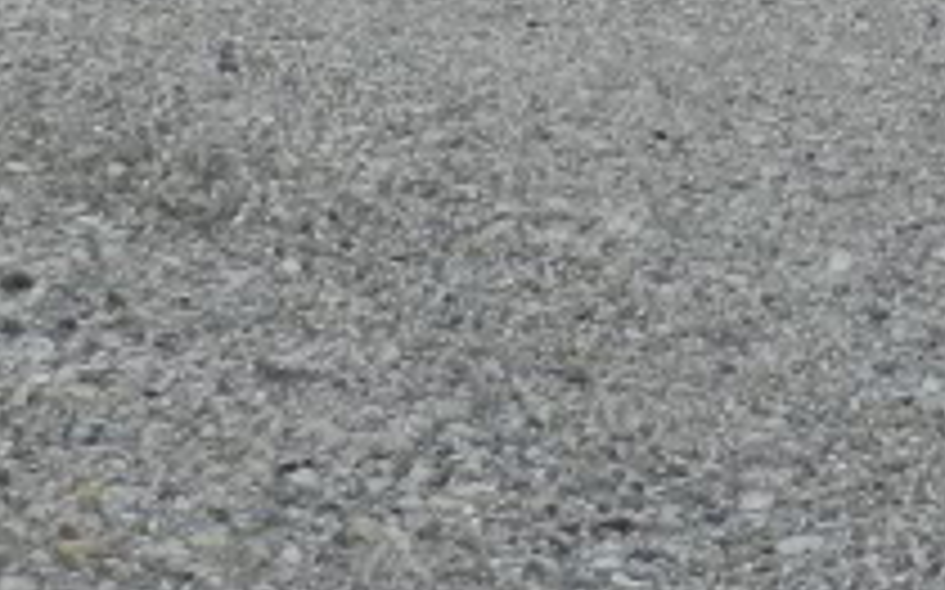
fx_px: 6126
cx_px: 1210
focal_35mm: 238
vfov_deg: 5.3
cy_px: -932
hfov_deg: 8.7
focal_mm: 8.1
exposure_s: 1/60
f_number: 4.2
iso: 160
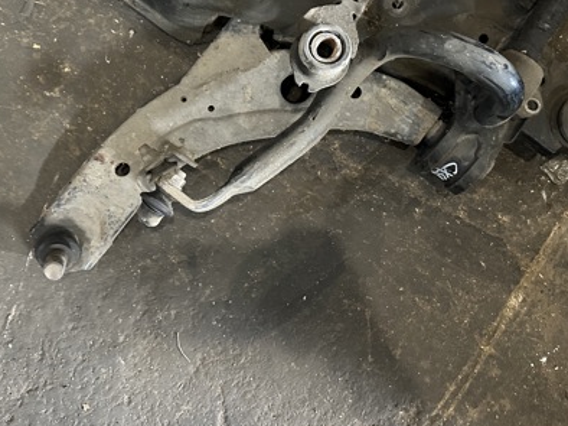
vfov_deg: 36.2
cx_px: 271
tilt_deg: -79.1
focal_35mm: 39
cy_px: 123
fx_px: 640
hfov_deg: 47.9
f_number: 1.78
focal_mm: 6.86
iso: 1000
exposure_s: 1/33
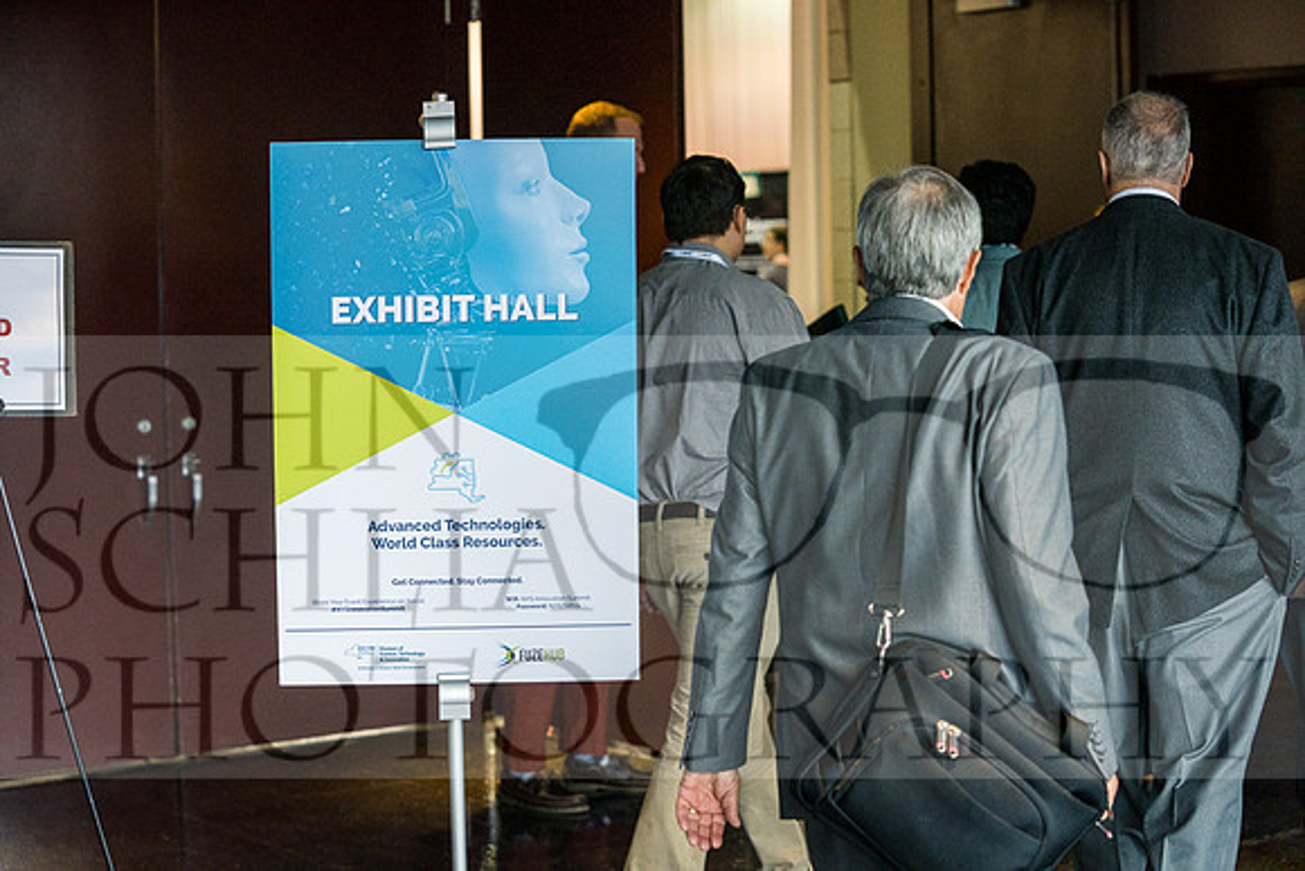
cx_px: 652
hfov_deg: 28.8
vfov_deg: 19.5
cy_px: 436
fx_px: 2538
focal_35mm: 70
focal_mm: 70
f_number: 3.5
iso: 3200
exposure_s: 1/640
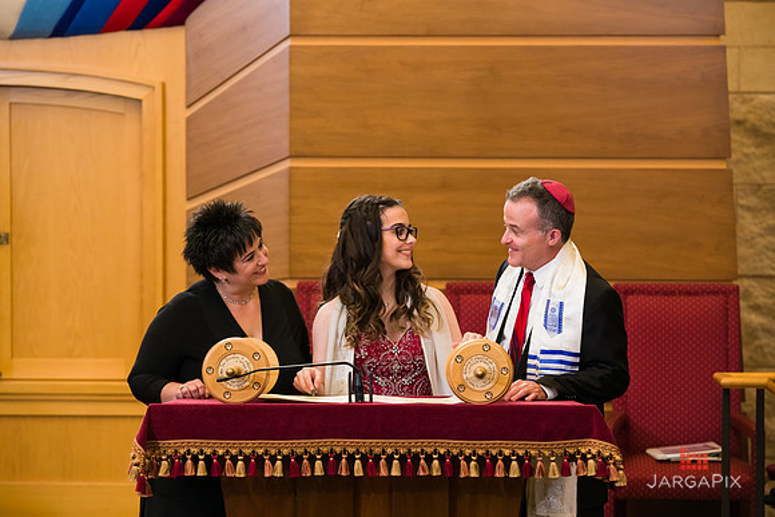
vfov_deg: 9.5
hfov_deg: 14.2
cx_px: 388
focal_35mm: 145
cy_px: 258
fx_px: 3122
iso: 1600
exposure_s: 1/200
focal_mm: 145
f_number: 5.6
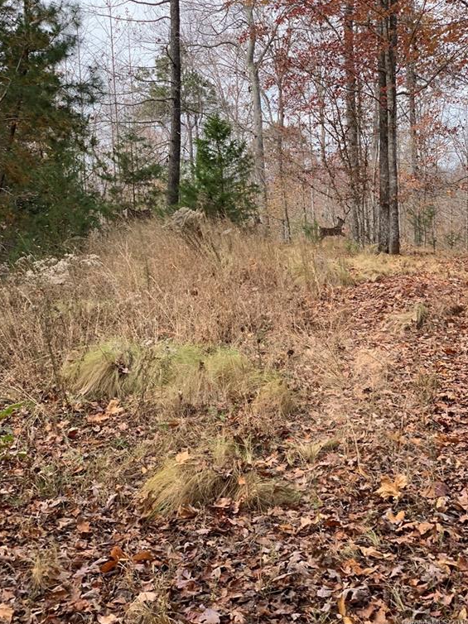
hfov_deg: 27.5
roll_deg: +1.1
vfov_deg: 36.2
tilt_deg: -7.2
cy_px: 311
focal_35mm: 53
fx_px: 956
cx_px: 234
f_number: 2.4
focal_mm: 6
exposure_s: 1/133
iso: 16
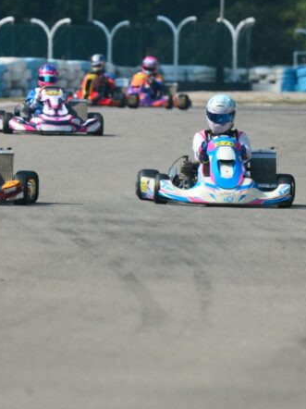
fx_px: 7881
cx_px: 135
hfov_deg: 2.2
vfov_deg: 3.0
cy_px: 118
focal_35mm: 668
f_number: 4.5
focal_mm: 300
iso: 100
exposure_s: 1/800
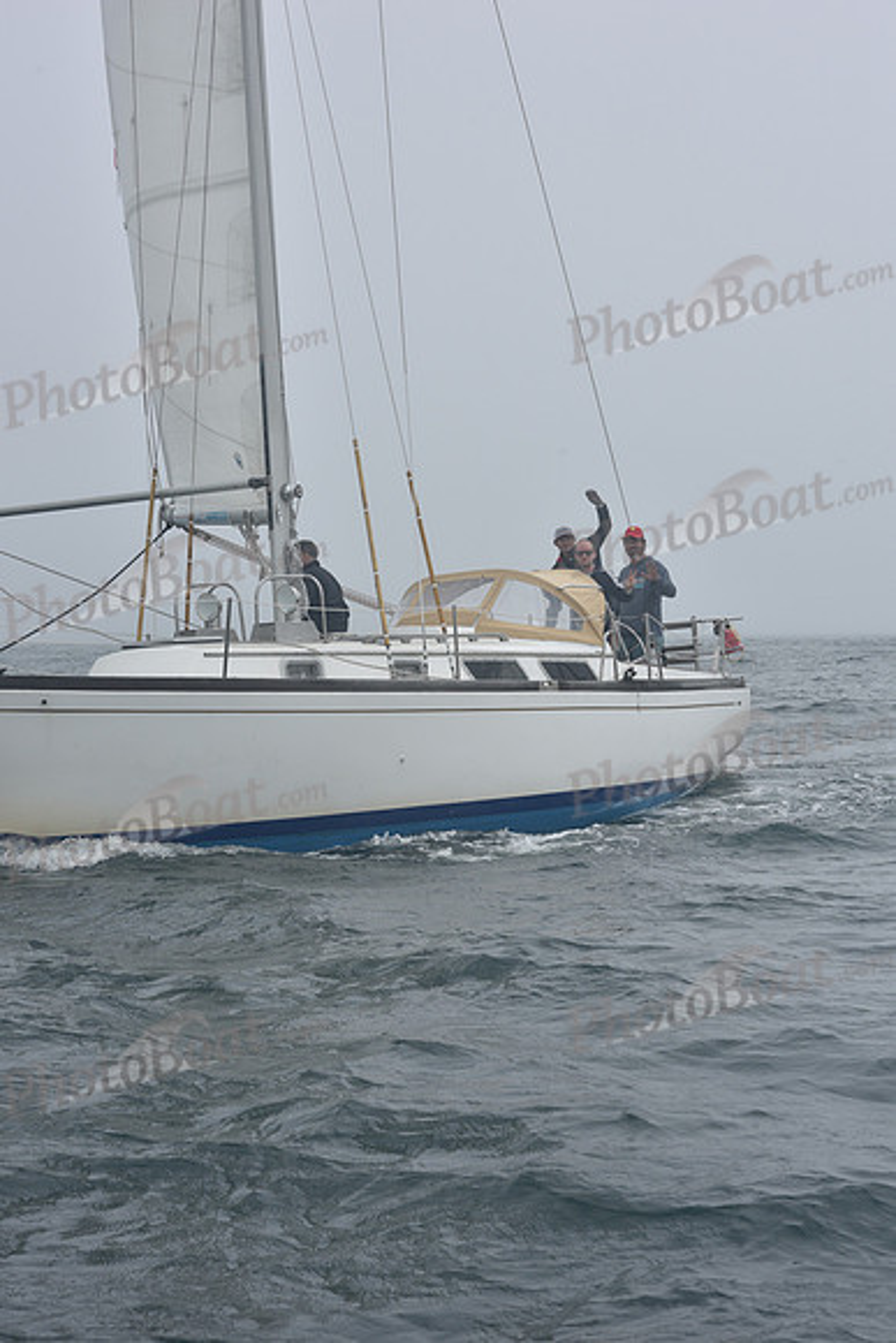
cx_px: 448
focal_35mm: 70
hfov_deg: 19.5
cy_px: 672
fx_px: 2612
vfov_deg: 28.8
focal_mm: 70
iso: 250
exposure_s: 1/800
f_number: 11
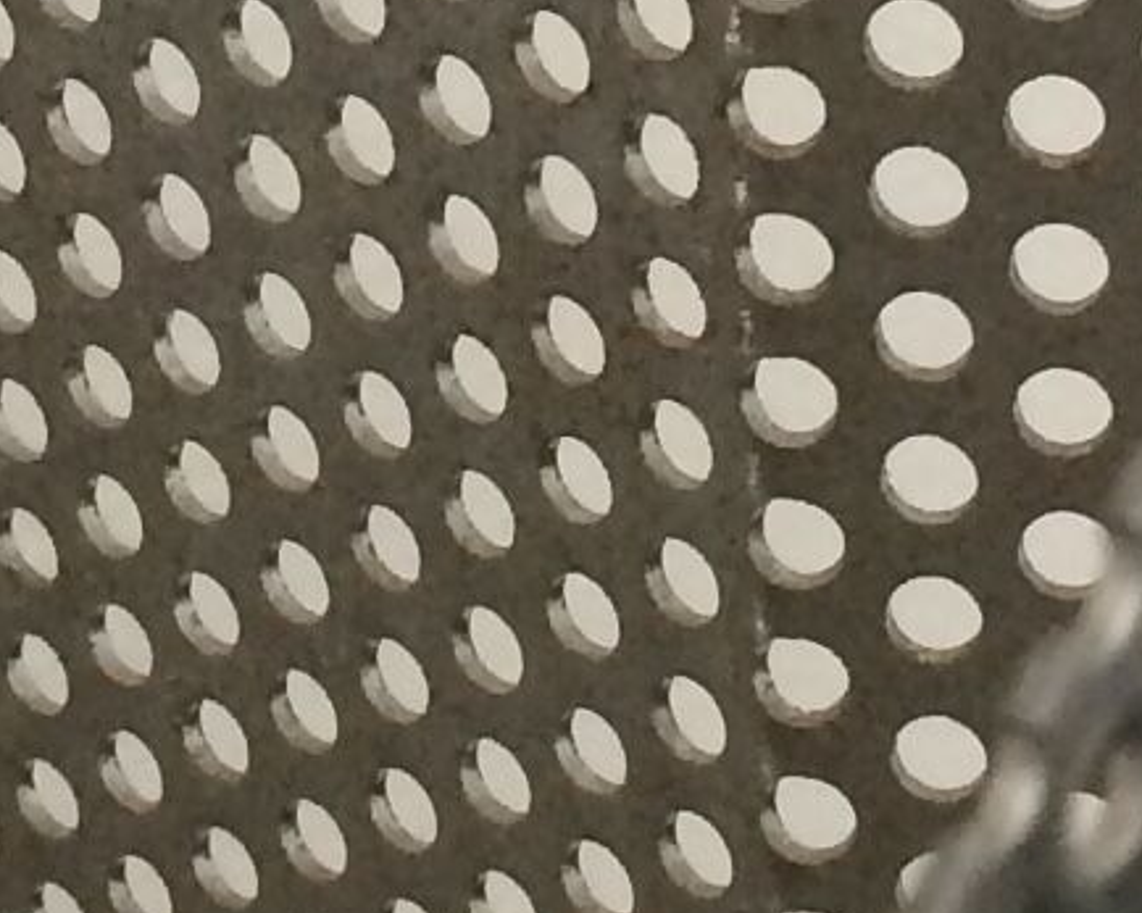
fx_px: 7198
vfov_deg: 7.2
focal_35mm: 213
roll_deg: +2.5
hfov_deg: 9.1
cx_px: 476
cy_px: -103
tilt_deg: -23.9
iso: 250
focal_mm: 4.15
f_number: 2.2
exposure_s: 1/33
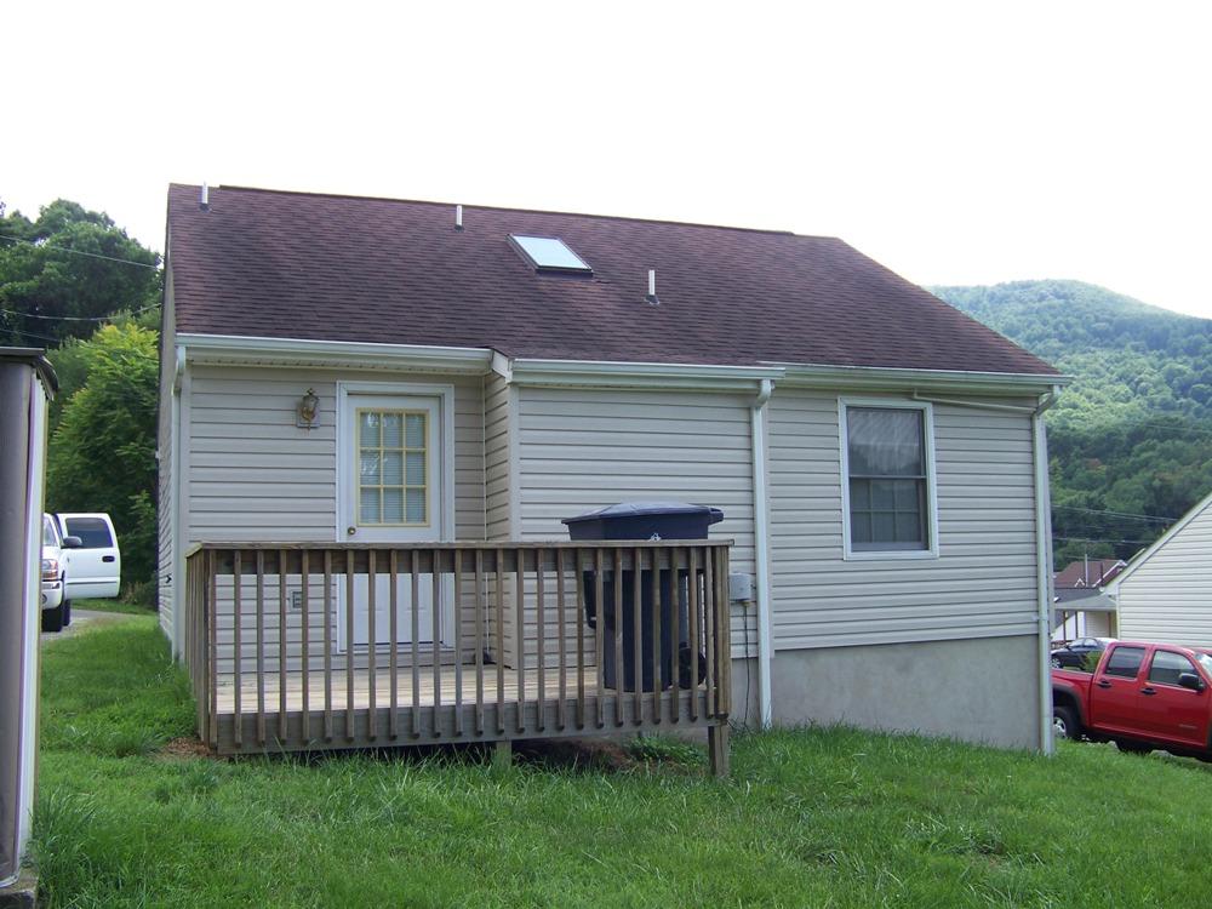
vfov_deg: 39.7
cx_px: 606
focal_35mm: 36
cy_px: 454
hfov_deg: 51.4
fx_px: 1260
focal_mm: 5.85
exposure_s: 1/320
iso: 64
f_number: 2.8
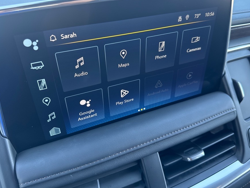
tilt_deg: -40.0
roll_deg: -2.2
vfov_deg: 49.6
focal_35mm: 28
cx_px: 129
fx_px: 202
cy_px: 84
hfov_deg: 63.4
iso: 200
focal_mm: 6.76
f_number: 1.78
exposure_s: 1/97
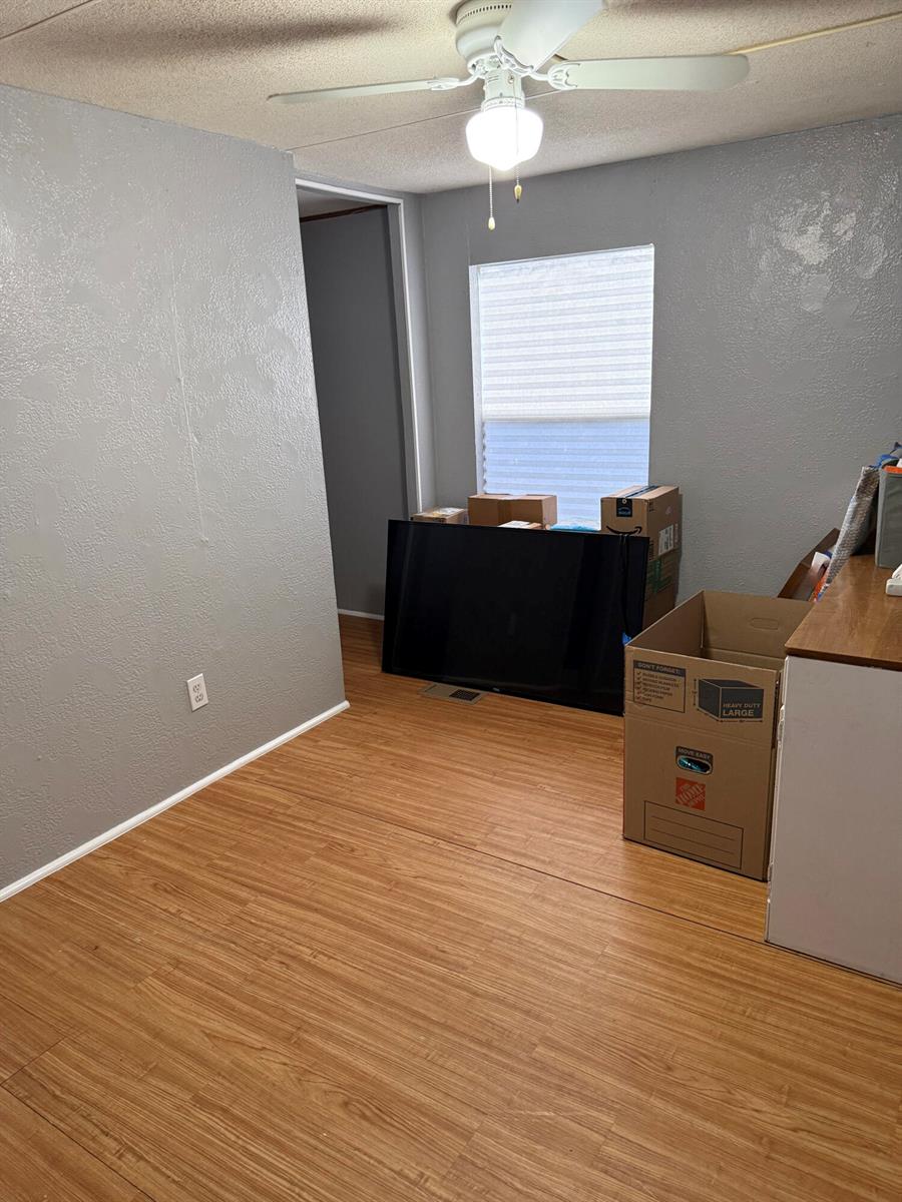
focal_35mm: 24
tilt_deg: -16.2
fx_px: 834
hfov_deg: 56.8
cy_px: 601
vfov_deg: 71.6
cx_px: 451
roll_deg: +2.1
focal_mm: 6.76
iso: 320
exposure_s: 1/59
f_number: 1.78
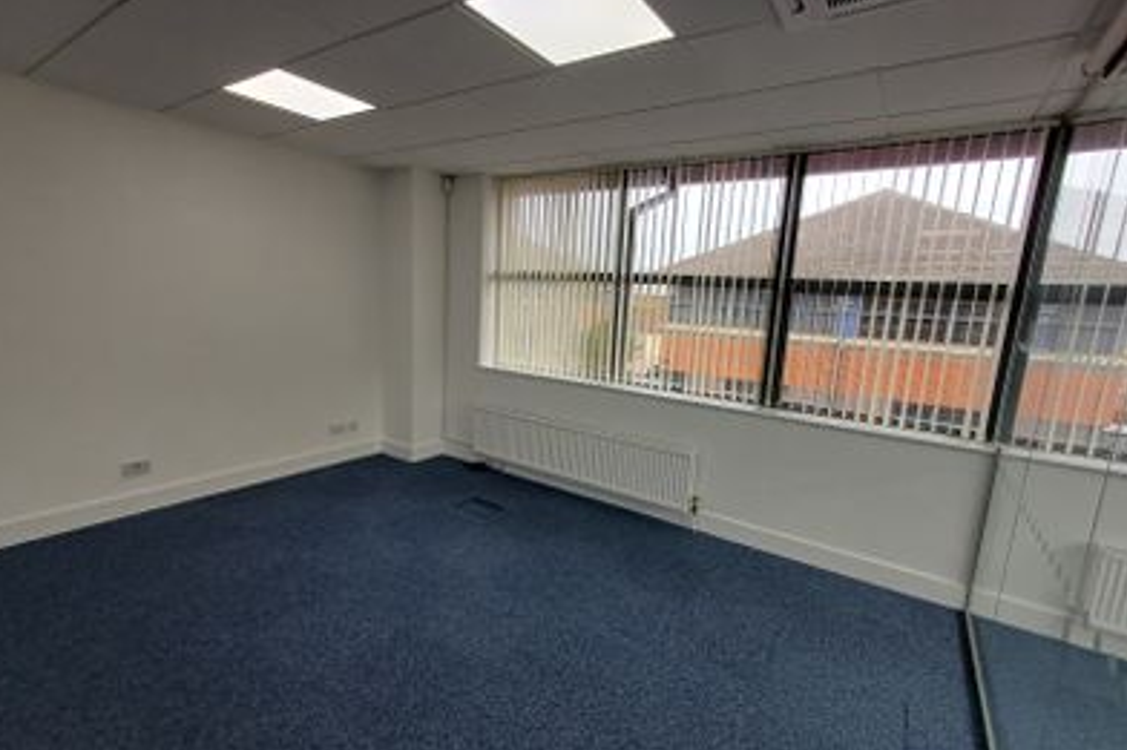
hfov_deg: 93.3
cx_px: 555
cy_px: 402
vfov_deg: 70.3
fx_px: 532
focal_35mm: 17
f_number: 2.2
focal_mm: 1.64
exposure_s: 1/103
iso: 40
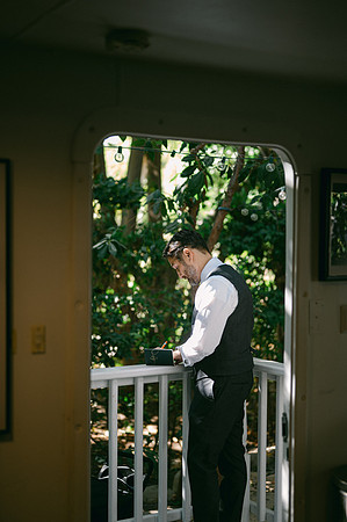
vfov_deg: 39.6
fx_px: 725
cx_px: 174
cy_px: 261
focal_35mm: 50
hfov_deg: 26.9
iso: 140
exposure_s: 1/125
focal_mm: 50
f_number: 1.8
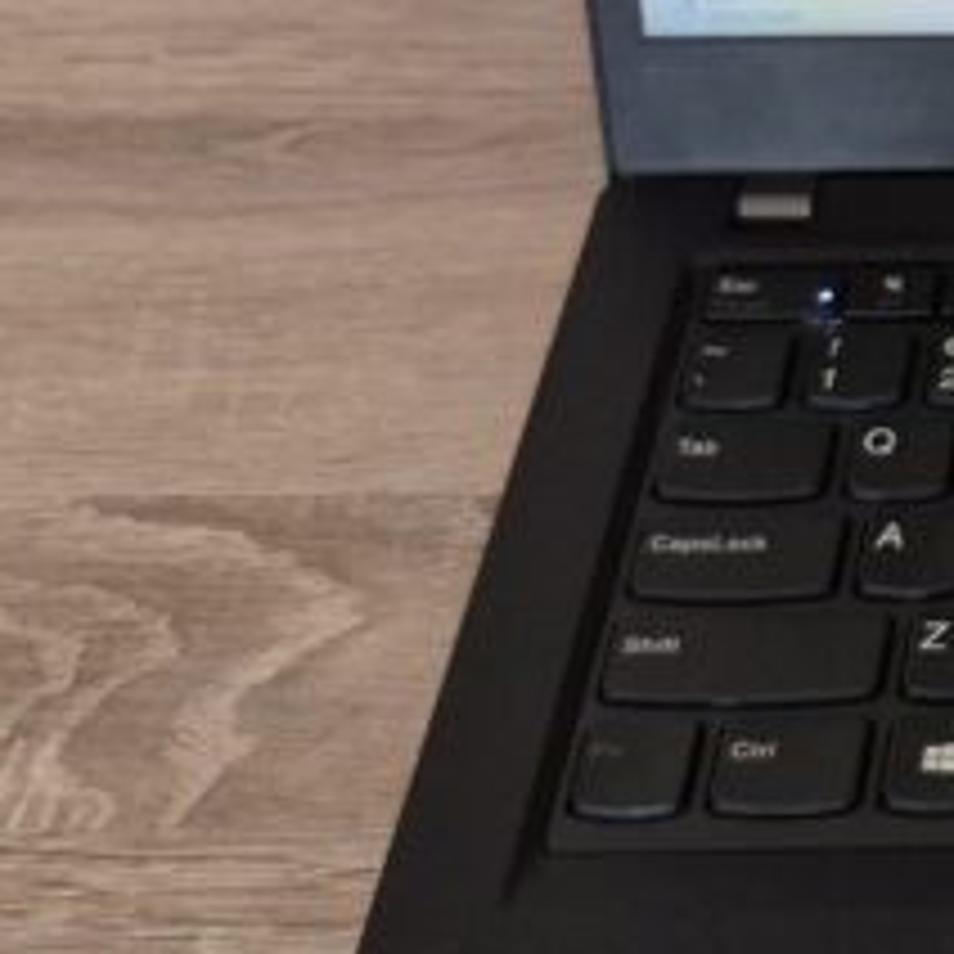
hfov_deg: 15.9
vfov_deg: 17.5
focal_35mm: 98
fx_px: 3056
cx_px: 1539
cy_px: 108
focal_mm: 5.4
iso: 800
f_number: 1.8
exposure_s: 1/100
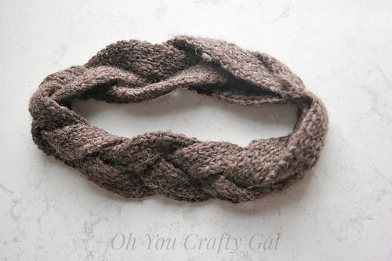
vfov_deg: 31.2
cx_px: 196
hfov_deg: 45.4
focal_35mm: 43
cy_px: 130
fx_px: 468
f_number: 4
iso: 800
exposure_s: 1/50
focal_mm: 28
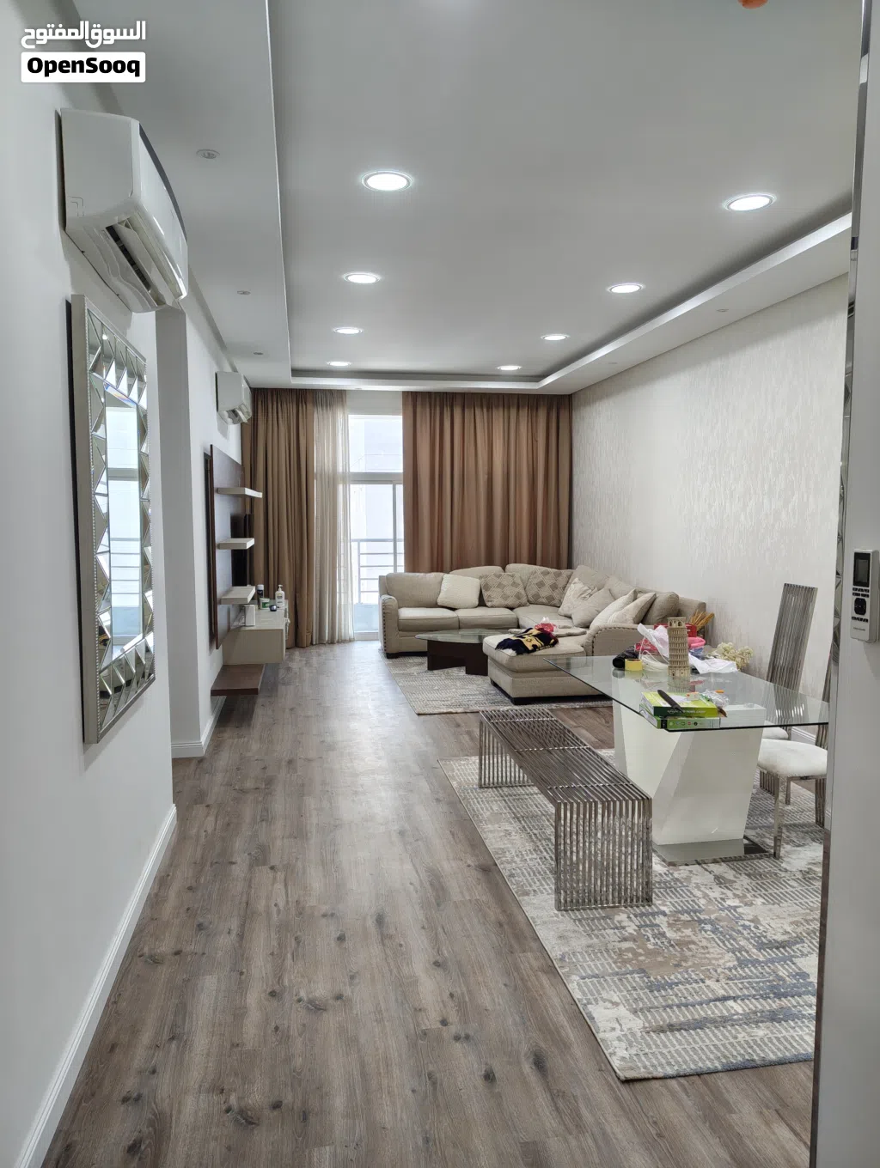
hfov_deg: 56.9
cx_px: 440
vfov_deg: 71.5
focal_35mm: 24
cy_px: 584
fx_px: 811
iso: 109
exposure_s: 1/50
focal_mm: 5.56
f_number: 1.88
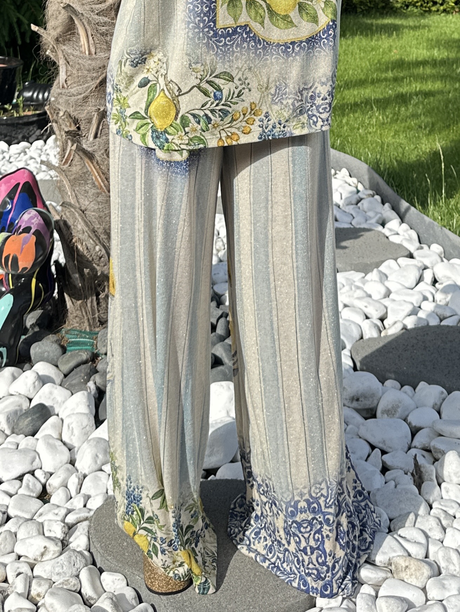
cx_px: 230
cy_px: 306
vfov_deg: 71.6
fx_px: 425
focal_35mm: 24
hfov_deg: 56.8
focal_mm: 6.86
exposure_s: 1/1988
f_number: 1.78
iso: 80
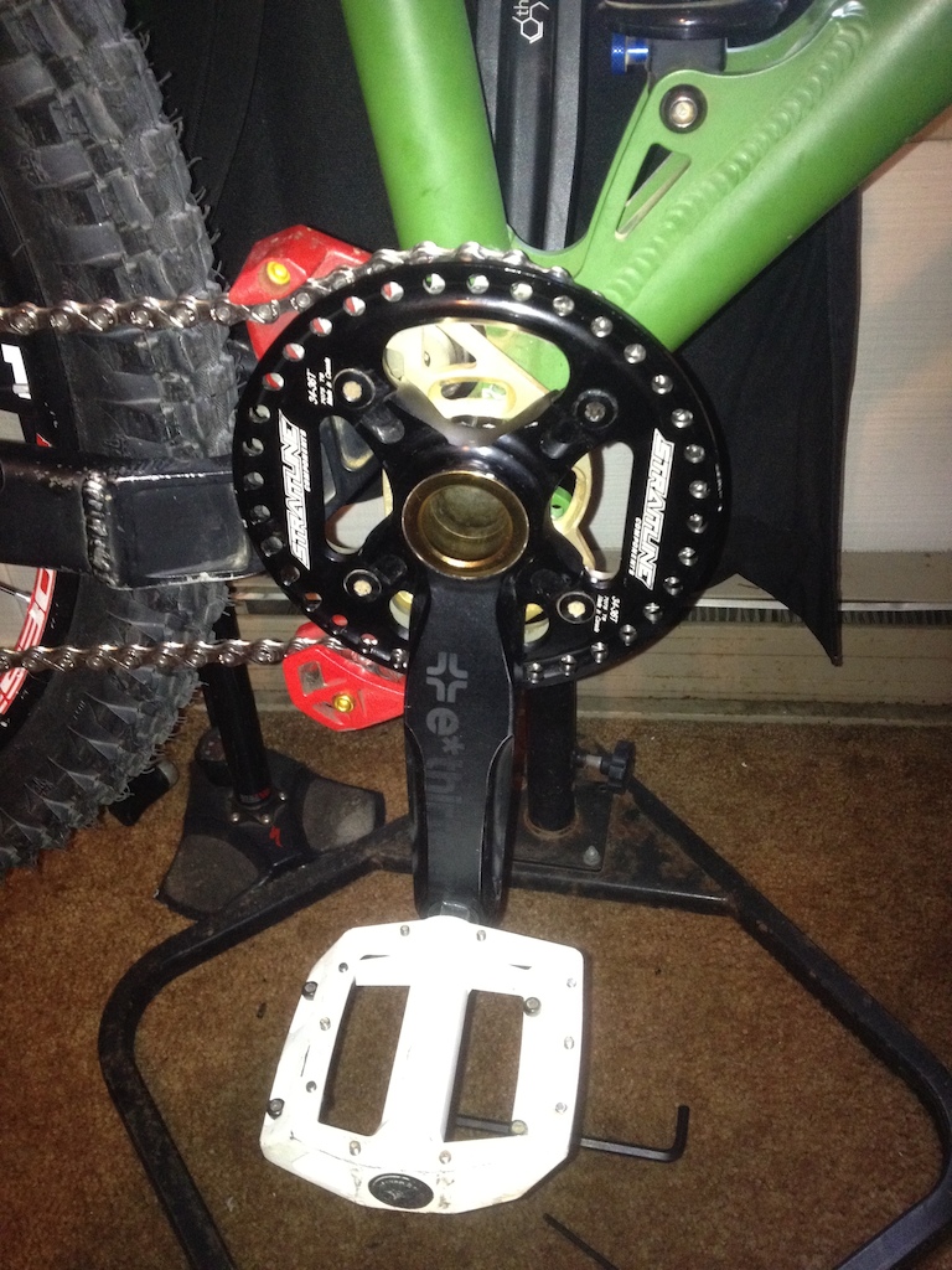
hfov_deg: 40.7
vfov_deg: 52.6
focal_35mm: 35
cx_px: 476
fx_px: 1283
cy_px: 635
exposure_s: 1/16
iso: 320
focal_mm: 4.28
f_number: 2.4
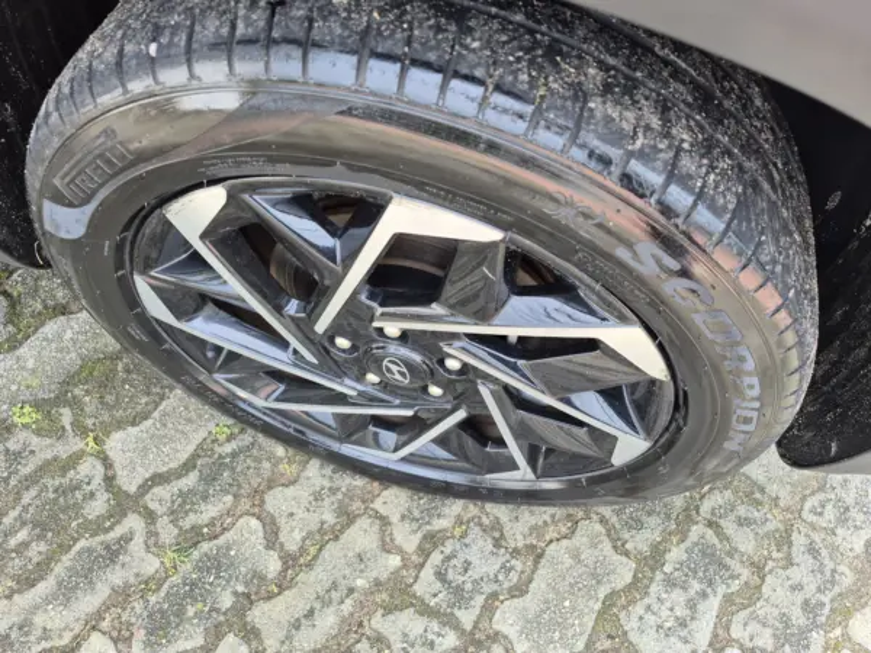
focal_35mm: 23
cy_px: 326
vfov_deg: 58.9
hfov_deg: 73.9
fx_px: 579
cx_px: 436
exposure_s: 1/180
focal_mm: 5.4
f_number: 1.8
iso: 25
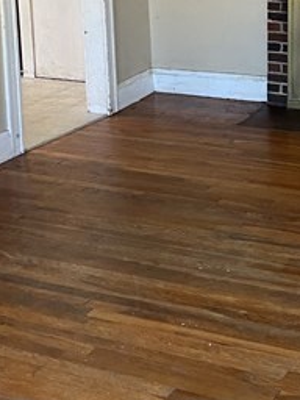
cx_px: 259
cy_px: 38
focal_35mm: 78
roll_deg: -0.1
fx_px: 901
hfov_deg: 18.6
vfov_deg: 24.3
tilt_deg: -7.1
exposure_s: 1/60
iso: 400
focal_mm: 4.25
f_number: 1.8
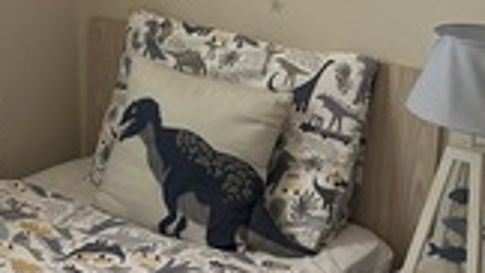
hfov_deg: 26.0
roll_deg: +1.5
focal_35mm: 80
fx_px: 1028
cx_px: 91
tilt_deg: -16.6
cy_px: 106
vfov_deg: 15.1
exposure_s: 1/60
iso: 400
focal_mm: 5.7
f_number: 1.5
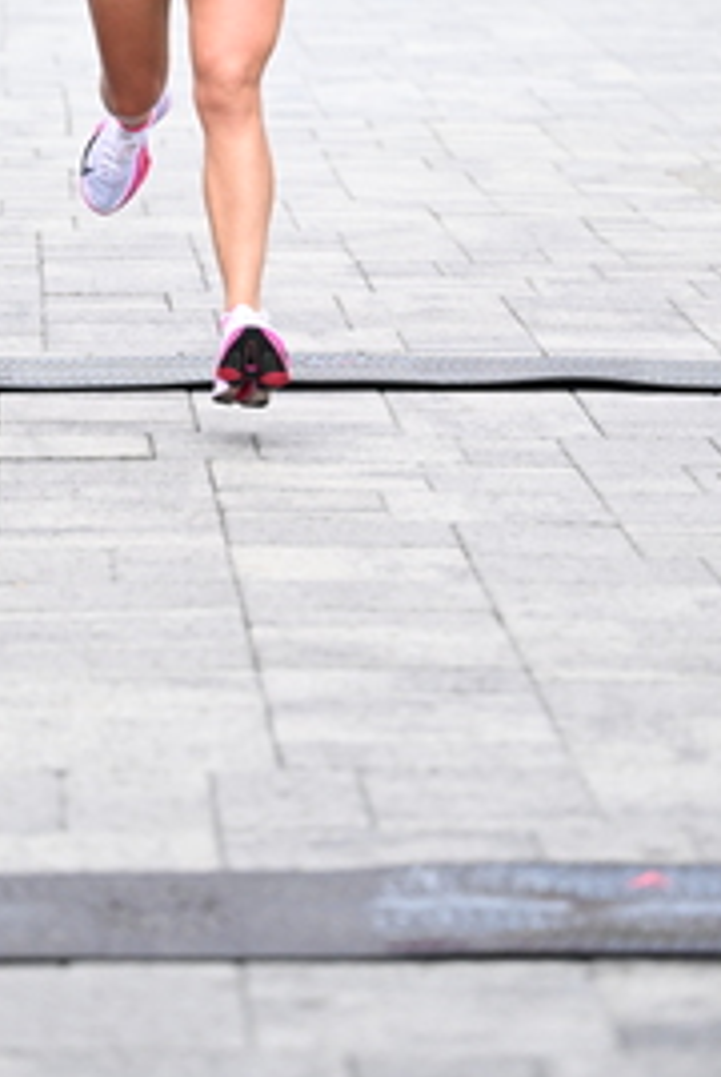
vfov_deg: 10.7
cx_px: 234
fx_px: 5693
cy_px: 96
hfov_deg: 7.2
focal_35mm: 190
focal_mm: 93
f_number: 2.8
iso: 1250
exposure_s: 1/1600
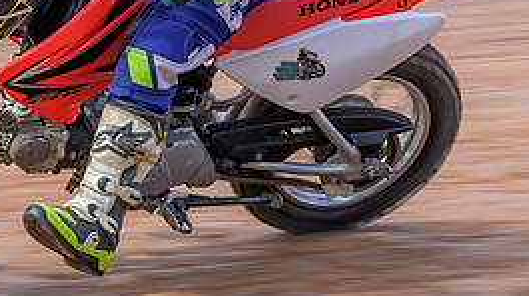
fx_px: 4219
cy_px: 7
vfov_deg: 4.0
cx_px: 11
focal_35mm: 301
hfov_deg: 7.1
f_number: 8
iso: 110
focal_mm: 75
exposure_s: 1/160
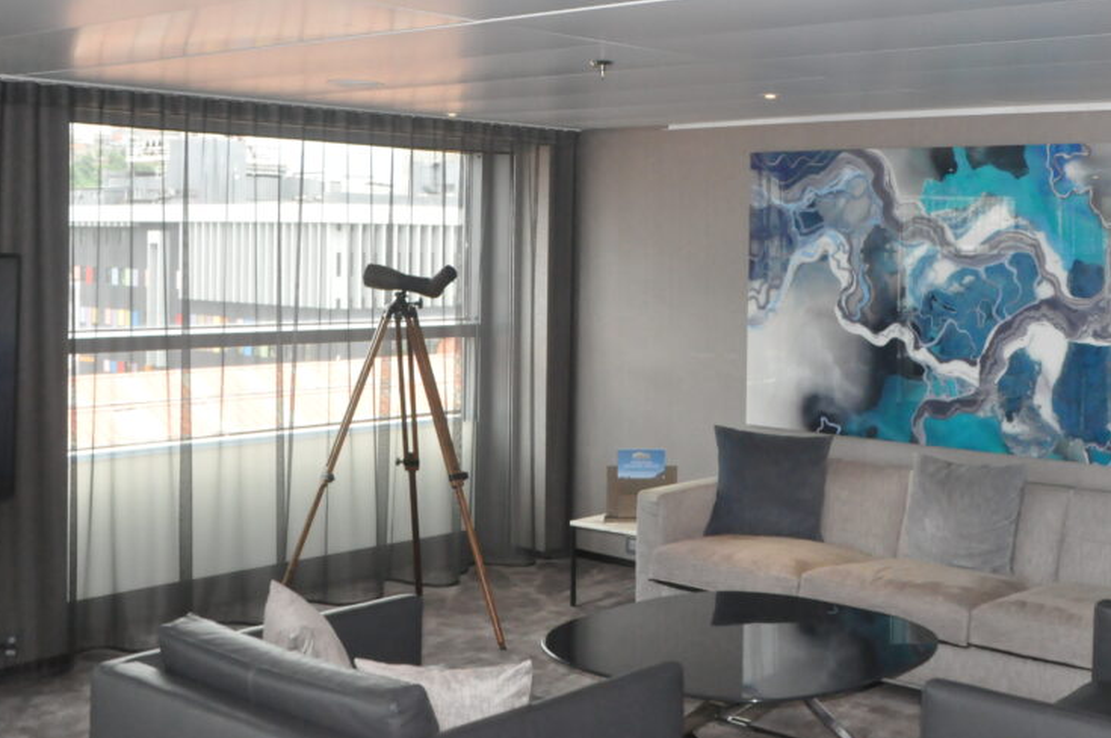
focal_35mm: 46
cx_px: 763
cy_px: 234
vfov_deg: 28.9
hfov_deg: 42.1
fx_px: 1418
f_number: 11
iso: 2500
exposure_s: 1/125
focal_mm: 22
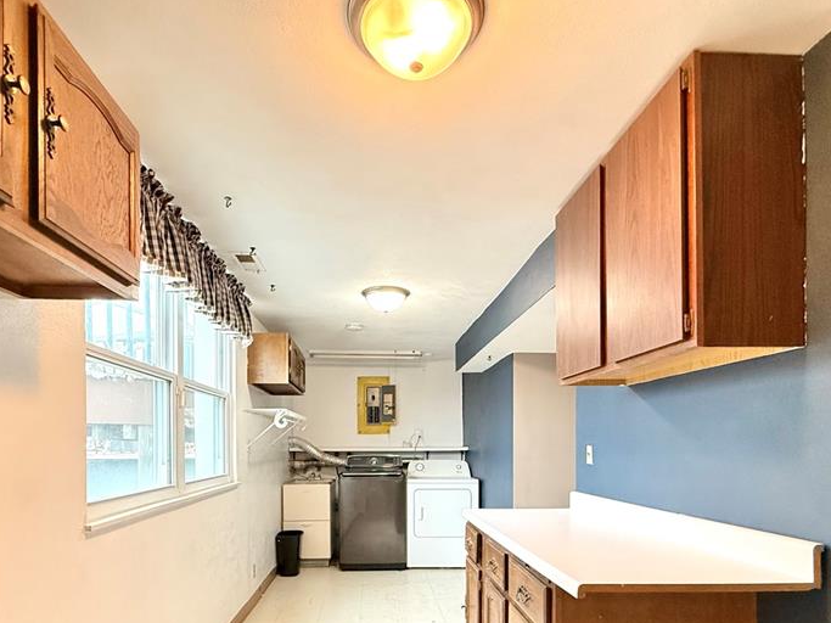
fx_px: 504
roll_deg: +0.2
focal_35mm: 21
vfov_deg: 60.9
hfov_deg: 79.0
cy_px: 444
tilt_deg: +0.4
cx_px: 403
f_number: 2.2
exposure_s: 1/120
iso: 640
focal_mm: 2.22
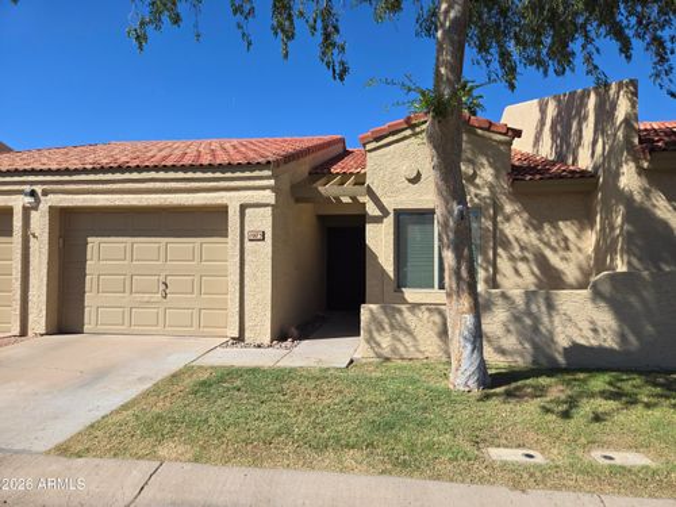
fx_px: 449
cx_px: 338
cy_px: 254
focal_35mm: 23
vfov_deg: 58.9
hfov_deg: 73.9
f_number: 1.8
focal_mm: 5.4
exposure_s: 1/1889
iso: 25
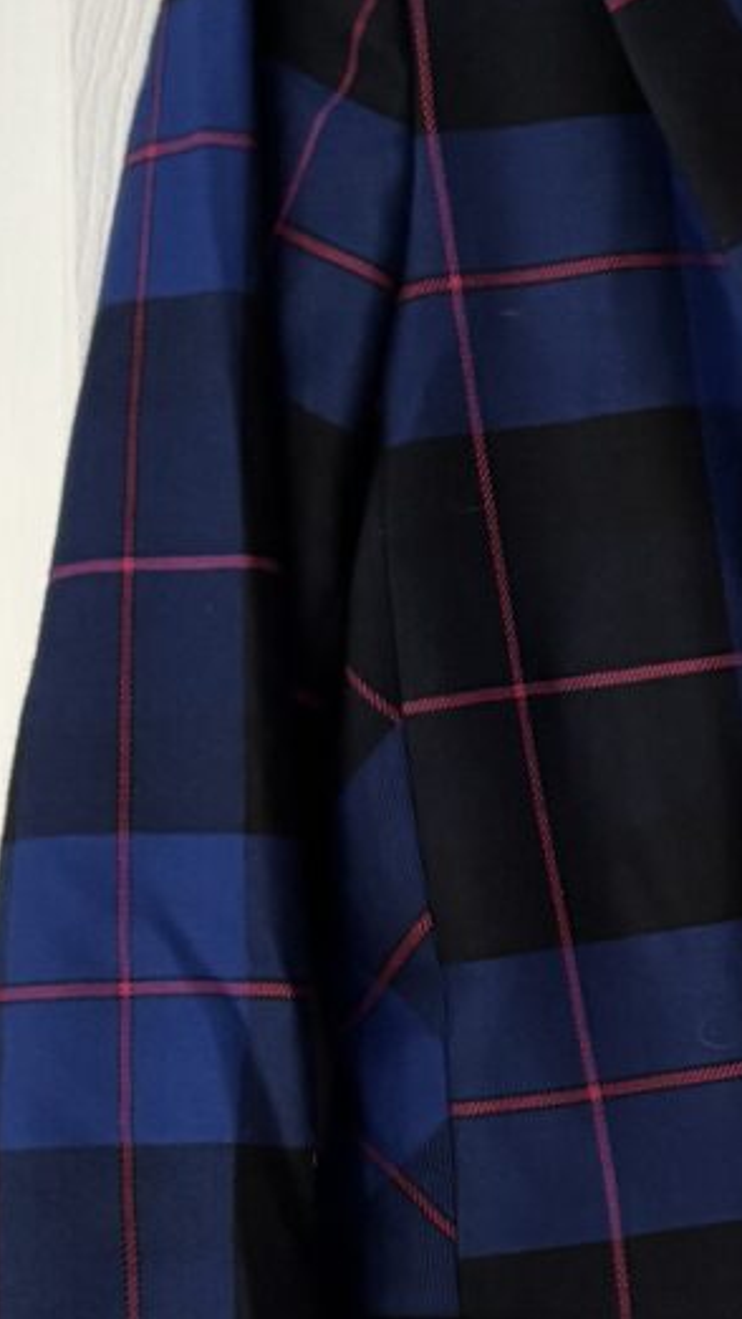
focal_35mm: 111
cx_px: 1105
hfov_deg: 10.5
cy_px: 759
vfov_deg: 19.3
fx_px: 3884
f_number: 1.6
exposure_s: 1/40
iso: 640
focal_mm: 5.96
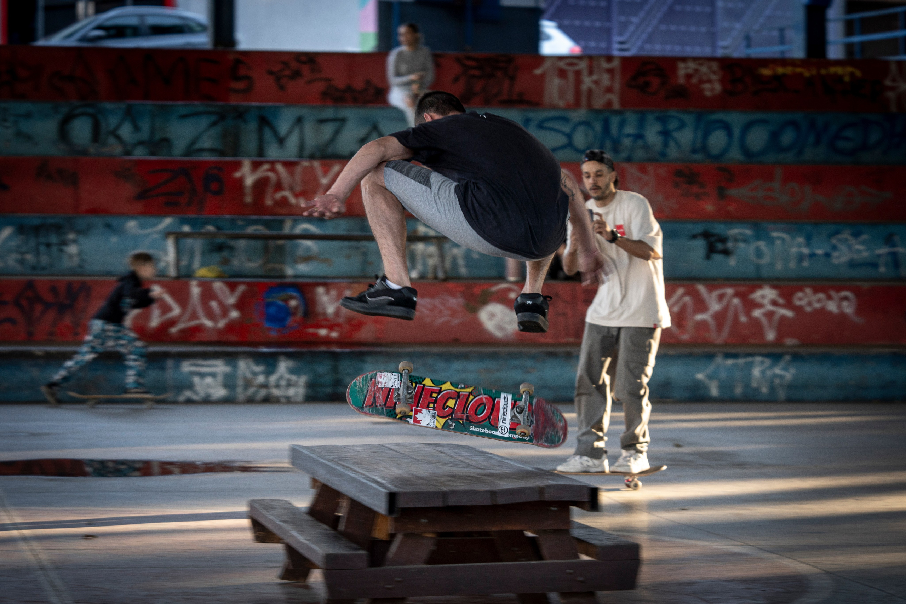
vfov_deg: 10.7
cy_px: 302
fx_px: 3221
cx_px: 453
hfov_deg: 16.0
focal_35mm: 128
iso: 250
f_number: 2.8
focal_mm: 83
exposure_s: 1/200
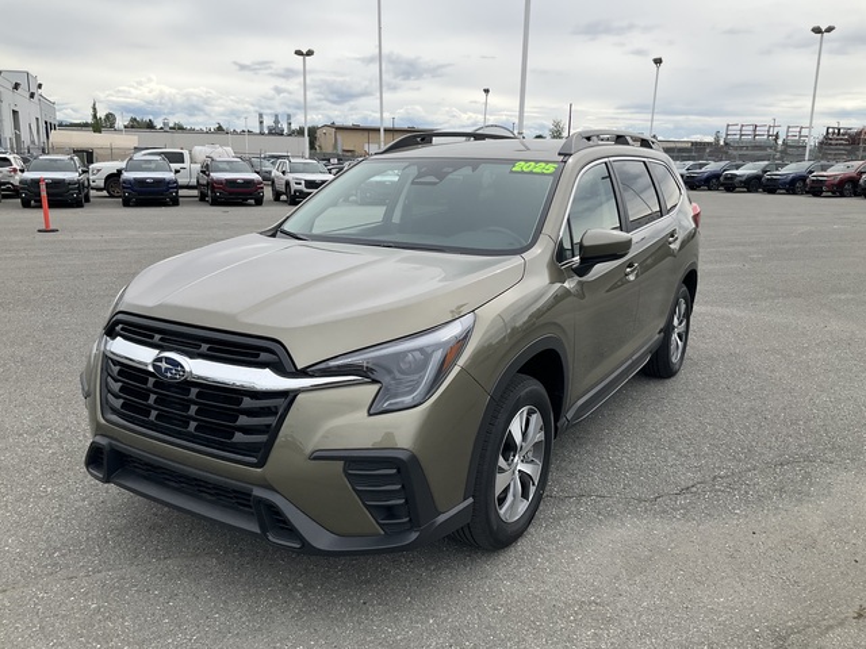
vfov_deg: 48.2
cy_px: 324
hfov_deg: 61.7
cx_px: 433
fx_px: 726
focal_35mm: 29
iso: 25
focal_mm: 3
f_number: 1.8
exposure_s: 1/1279
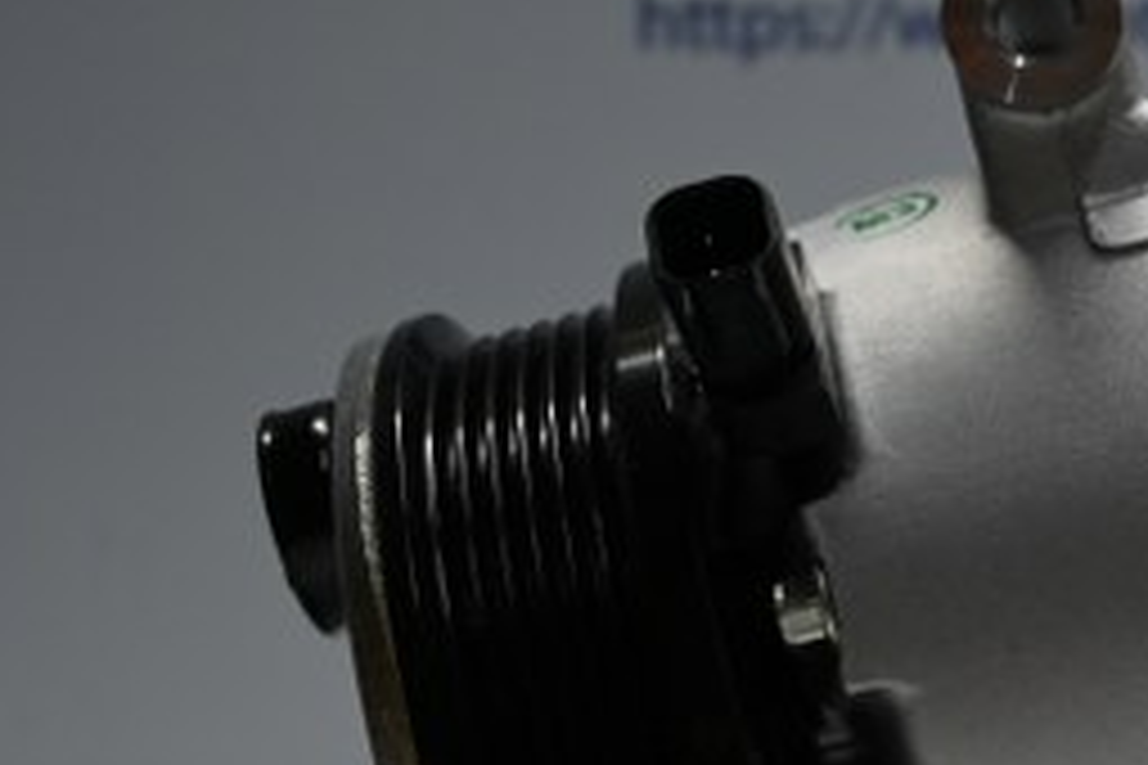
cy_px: 464
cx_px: 1306
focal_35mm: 106
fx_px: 3380
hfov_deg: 18.5
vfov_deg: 12.9
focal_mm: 30
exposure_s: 1/50
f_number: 4.8
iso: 250
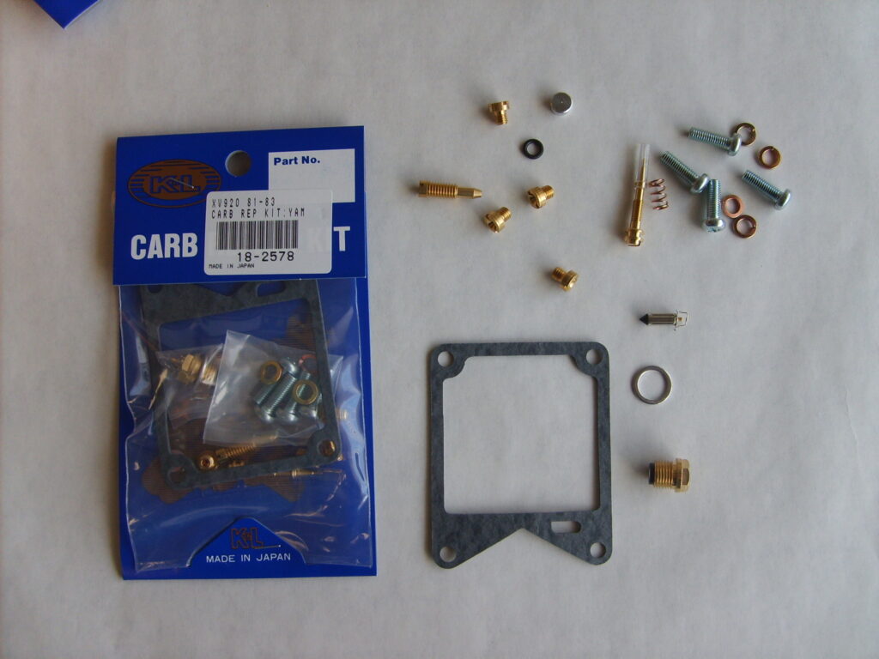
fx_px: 889
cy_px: 330
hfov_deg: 52.6
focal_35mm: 35
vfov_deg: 40.7
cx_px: 440
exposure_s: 1/90
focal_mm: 5.8
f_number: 2.8
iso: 50
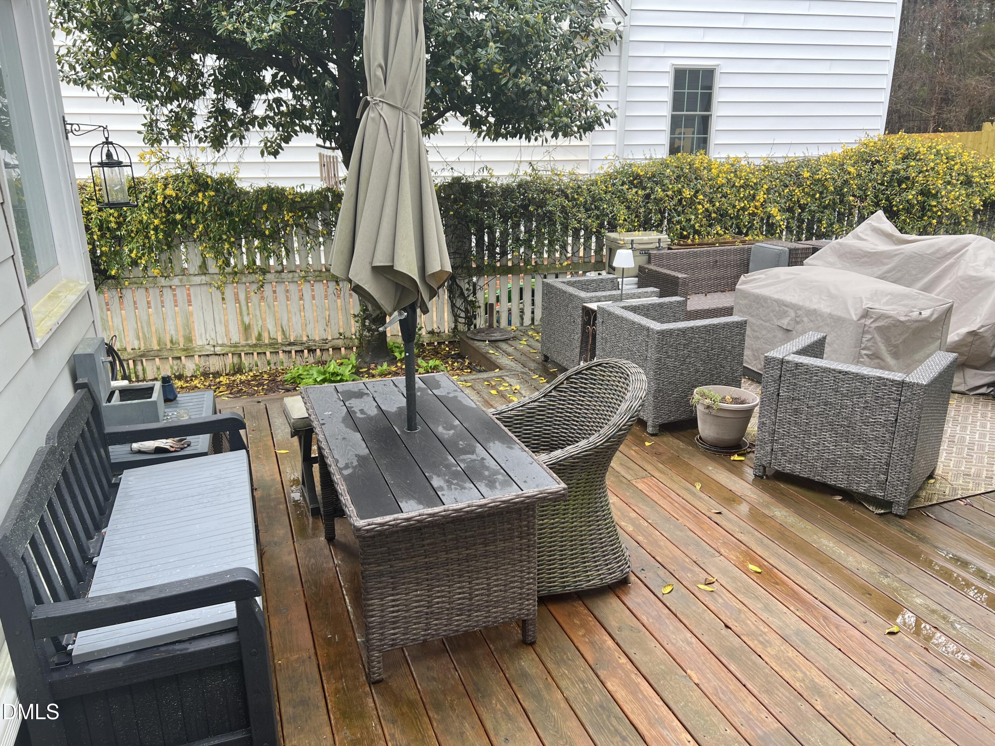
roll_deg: +0.0
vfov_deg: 53.1
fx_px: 747
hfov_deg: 67.3
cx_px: 498
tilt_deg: -18.0
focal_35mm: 26
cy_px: 373
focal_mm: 5.7
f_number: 1.5
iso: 50
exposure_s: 1/121
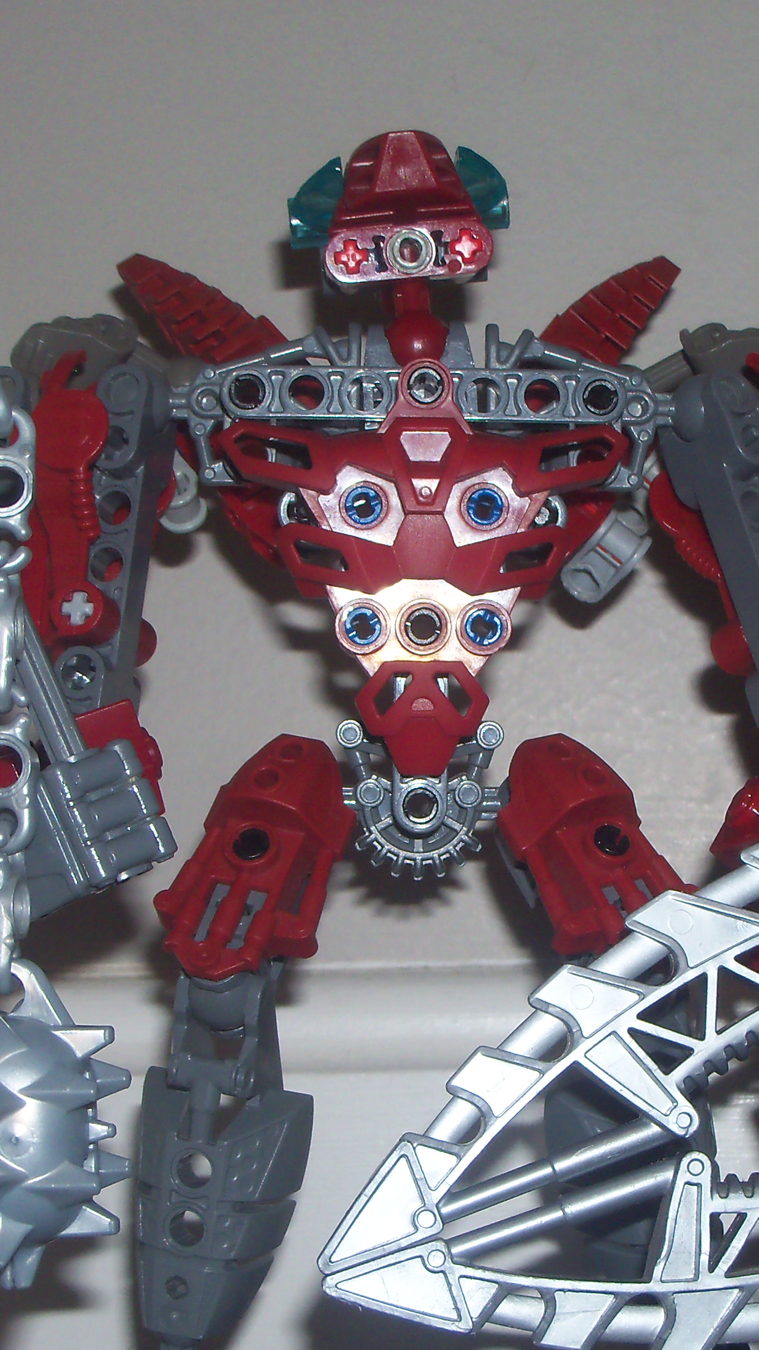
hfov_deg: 17.4
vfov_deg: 30.5
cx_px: 492
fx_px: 2470
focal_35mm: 69
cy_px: 834
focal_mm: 6.3
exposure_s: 1/30
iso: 64
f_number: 3
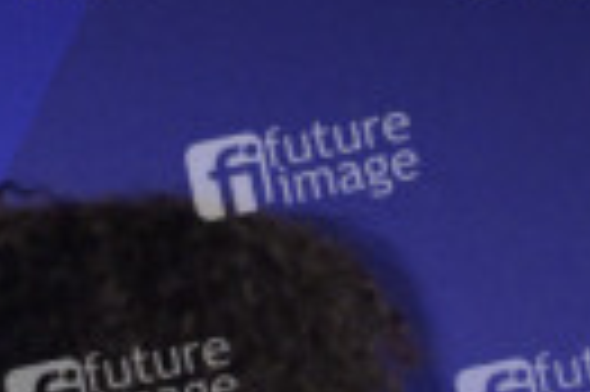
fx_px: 11311
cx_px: 633
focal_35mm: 691
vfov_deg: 2.0
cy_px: 505
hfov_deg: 3.0
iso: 3200
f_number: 6.3
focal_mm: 200
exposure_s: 1/200
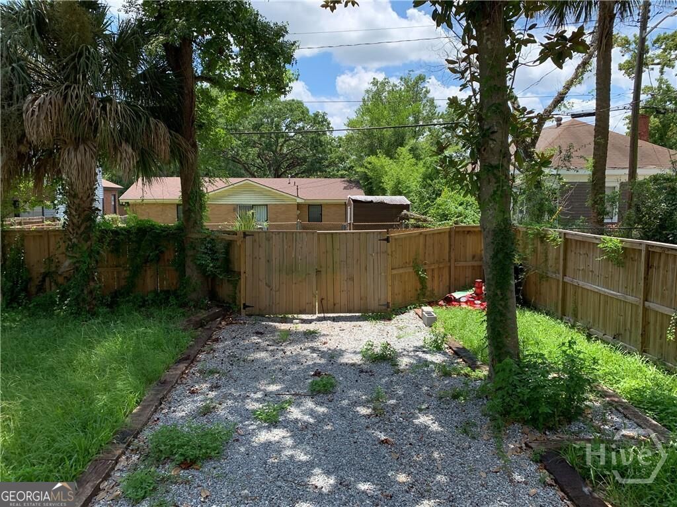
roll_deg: -1.2
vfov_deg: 53.1
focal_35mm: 26
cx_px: 338
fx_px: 508
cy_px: 254
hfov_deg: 67.3
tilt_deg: -5.0
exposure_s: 1/1953
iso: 25
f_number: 1.8
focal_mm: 4.25
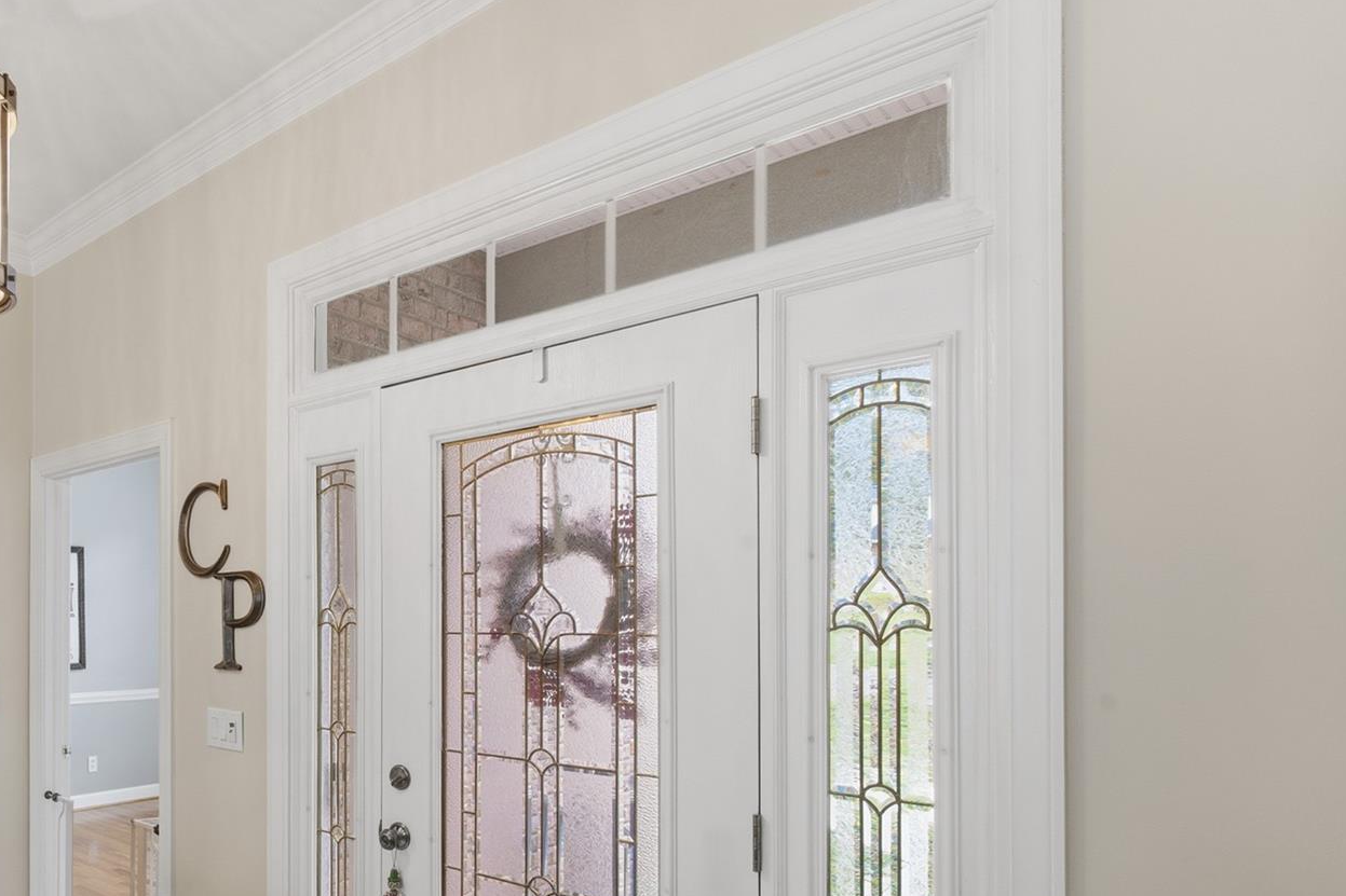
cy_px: 609
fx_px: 860
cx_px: 281
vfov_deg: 53.8
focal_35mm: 23
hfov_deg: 69.2
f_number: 11
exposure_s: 1/25
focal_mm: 14
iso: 400
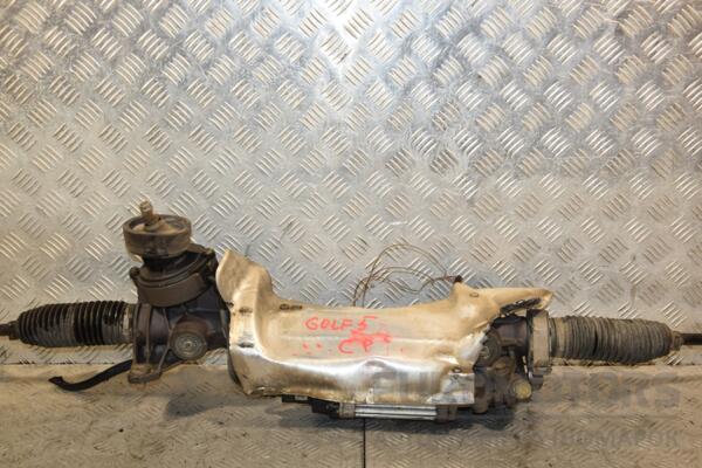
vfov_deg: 26.5
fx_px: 994
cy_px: 234
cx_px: 351
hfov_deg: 38.9
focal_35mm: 51
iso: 800
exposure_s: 1/200
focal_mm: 34
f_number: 5.6
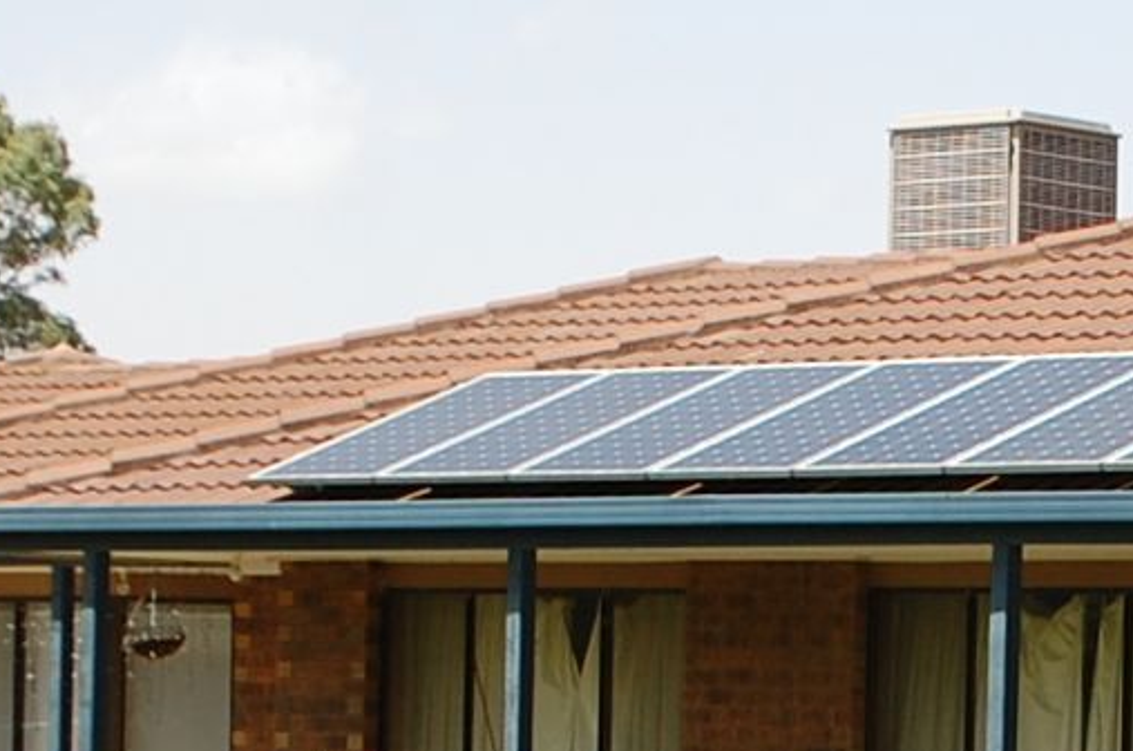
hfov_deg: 10.9
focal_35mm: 187
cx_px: 1240
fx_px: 5874
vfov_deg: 7.3
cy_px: 847
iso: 200
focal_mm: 28
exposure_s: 1/320
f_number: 9
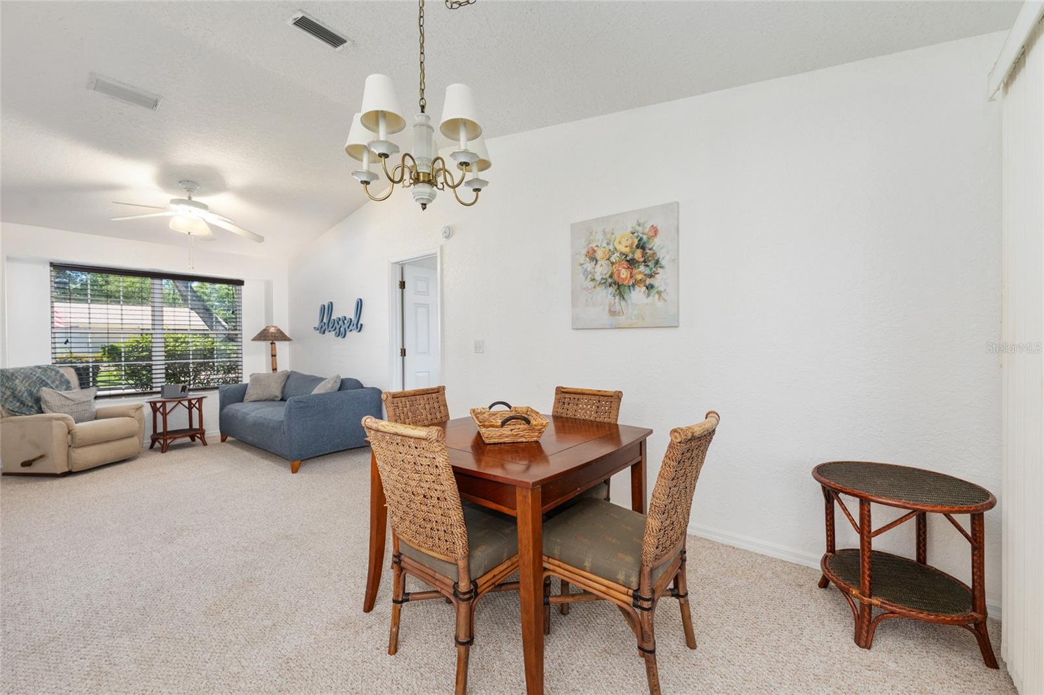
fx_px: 406
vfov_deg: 81.2
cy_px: 348
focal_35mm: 14
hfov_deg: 104.3
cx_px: 522
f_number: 7.1
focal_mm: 14
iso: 320
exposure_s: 1/1.67
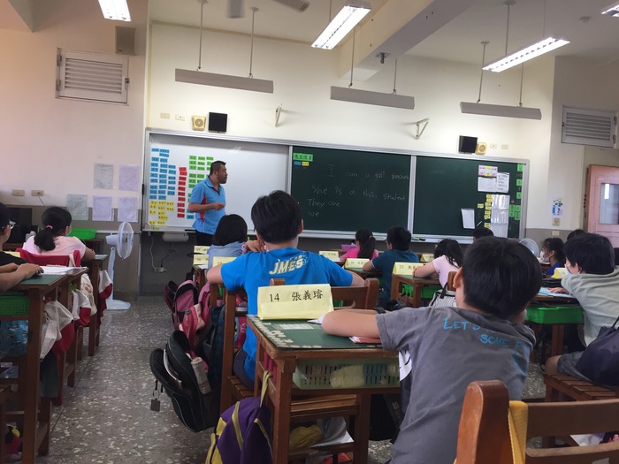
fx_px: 519
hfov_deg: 61.7
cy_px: 232
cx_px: 310
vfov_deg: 48.2
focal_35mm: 29
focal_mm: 4.15
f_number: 2.2
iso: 32
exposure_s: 1/40
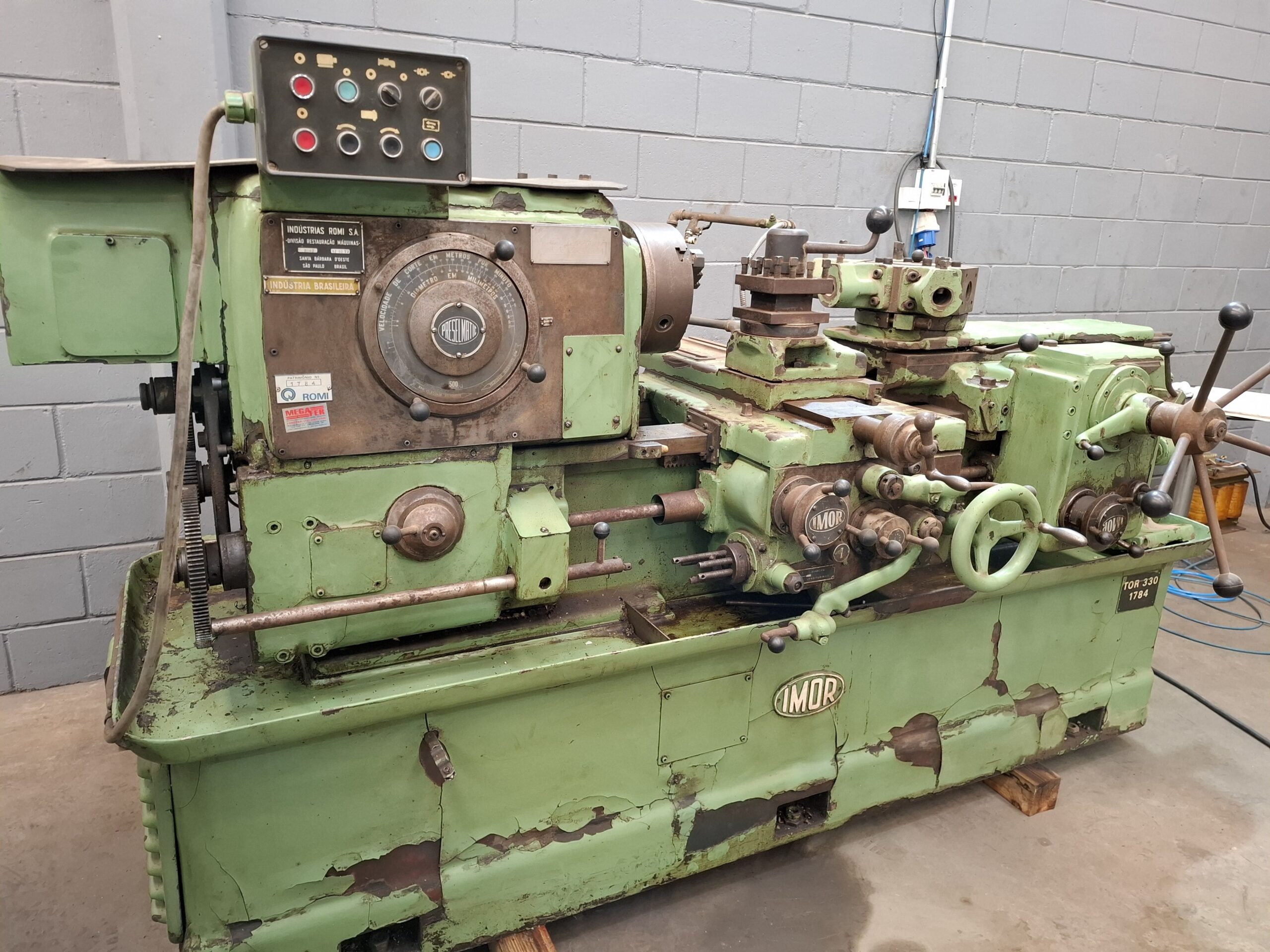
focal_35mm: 23
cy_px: 476
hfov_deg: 73.9
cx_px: 635
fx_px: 844
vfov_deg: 58.9
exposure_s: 1/30
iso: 320
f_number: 1.8
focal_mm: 5.54
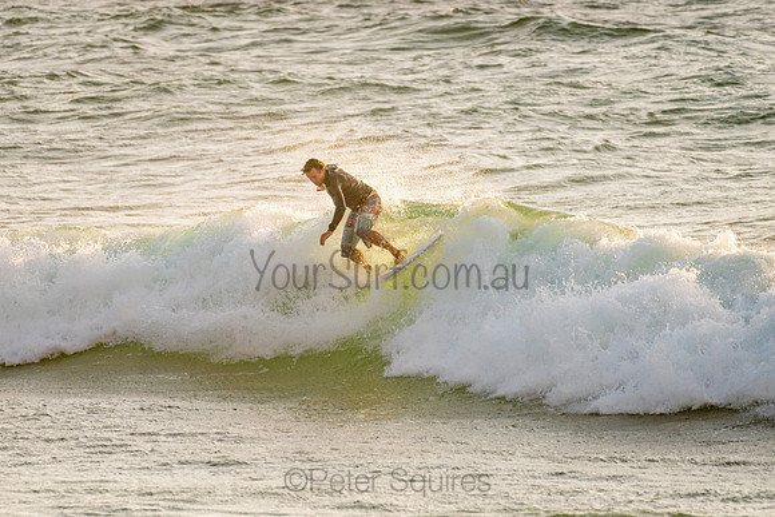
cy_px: 246
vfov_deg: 2.2
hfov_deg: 3.4
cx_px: 351
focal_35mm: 613
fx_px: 13198
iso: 360
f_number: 5.6
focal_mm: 500
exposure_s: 1/400
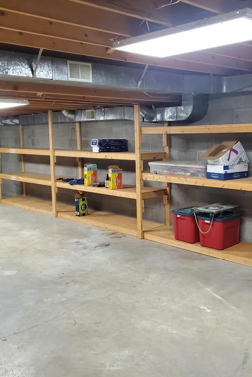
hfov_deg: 35.9
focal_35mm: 37
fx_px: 388
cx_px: 147
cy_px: 184
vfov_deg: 51.9
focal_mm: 4.3
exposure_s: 1/39
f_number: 1.5
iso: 200
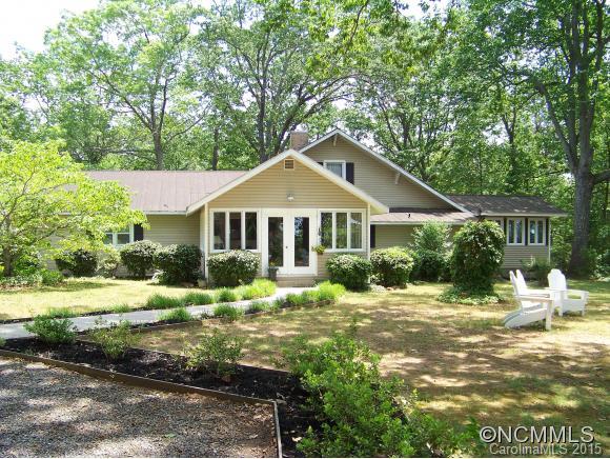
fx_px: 635
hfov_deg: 51.3
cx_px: 305
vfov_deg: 39.7
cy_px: 230
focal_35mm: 36
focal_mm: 5.85
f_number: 2.8
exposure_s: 1/200
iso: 67
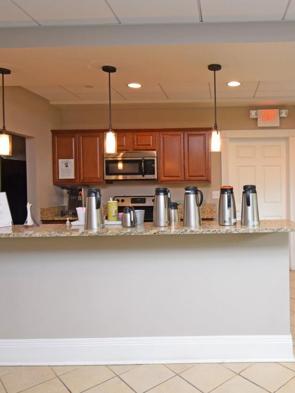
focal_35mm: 26
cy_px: 170
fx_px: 295
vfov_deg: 67.0
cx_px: 228
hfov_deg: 50.4
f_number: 4.5
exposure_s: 1/100
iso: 800
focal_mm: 10
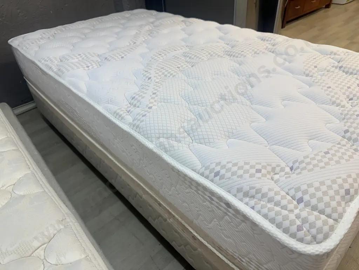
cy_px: 135
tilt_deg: -36.8
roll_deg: +4.4
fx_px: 249
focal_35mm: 24
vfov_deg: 56.8
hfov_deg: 71.6
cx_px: 180
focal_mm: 6.86
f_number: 1.78
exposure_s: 1/100
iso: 80
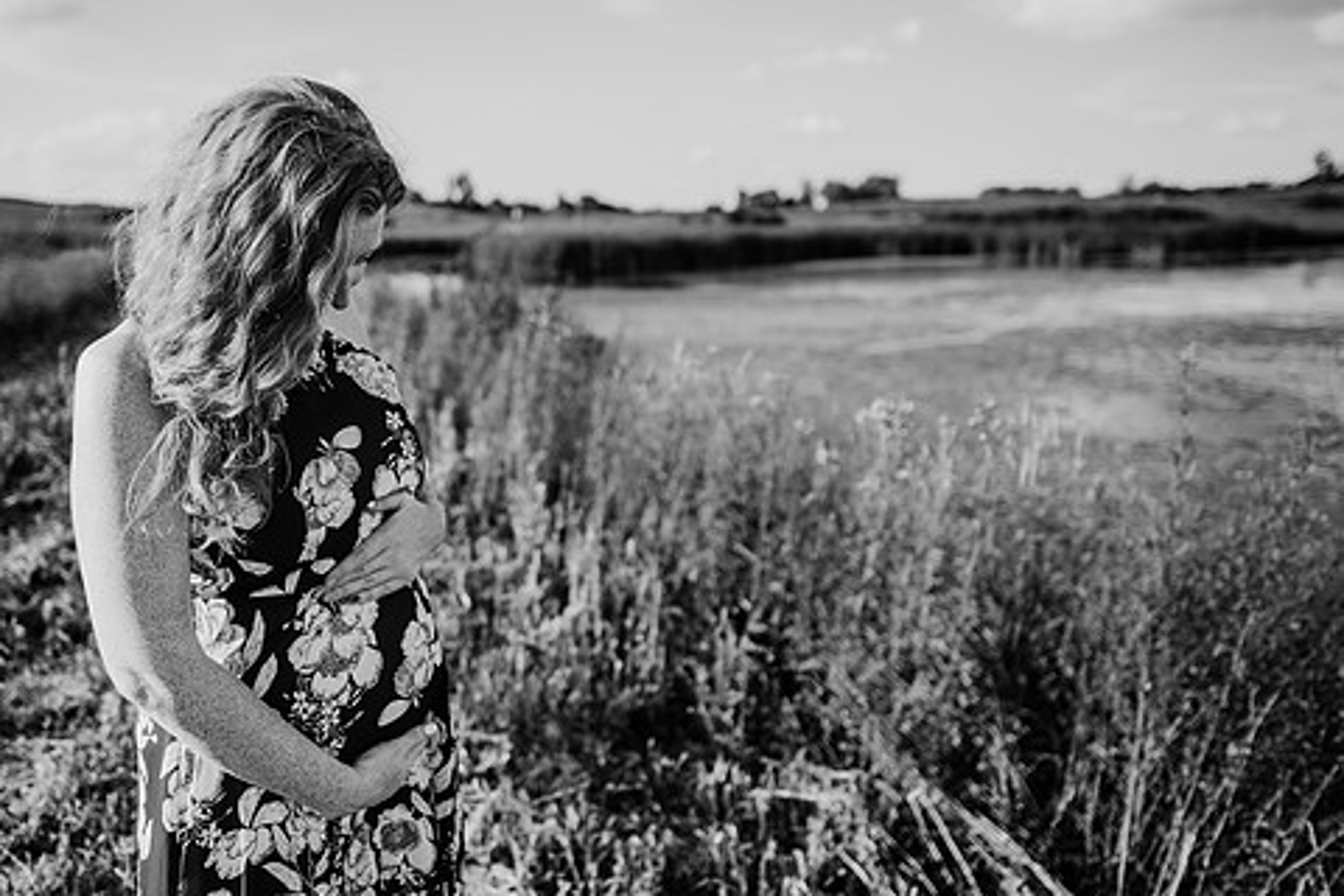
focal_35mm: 29
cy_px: 441
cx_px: 577
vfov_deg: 45.0
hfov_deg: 63.4
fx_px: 1083
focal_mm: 24
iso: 100
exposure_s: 1/1600
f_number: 2.2
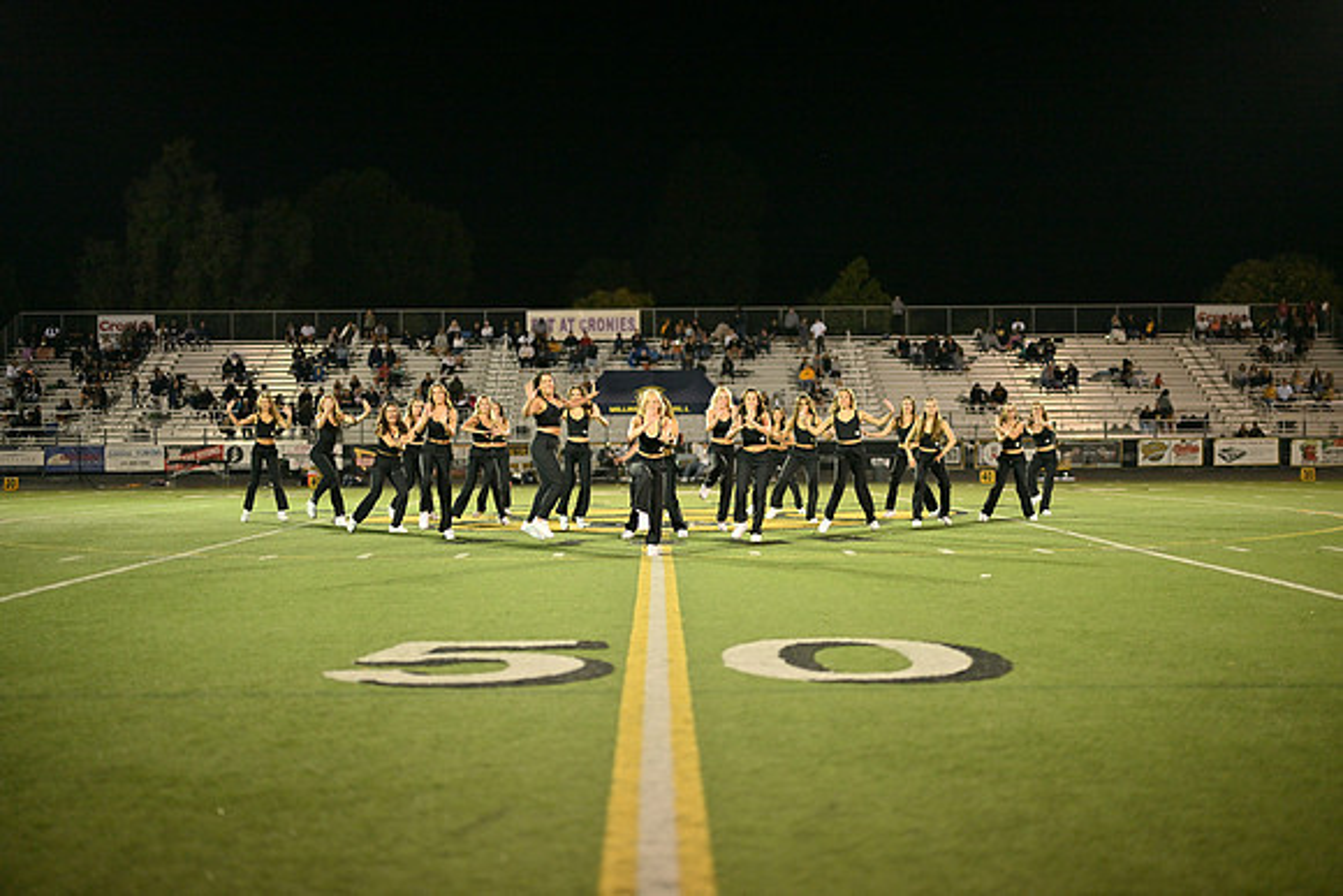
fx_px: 1866
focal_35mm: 50
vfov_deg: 27.0
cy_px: 448
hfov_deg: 39.6
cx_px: 672
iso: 500
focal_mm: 50
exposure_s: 1/500
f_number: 1.2
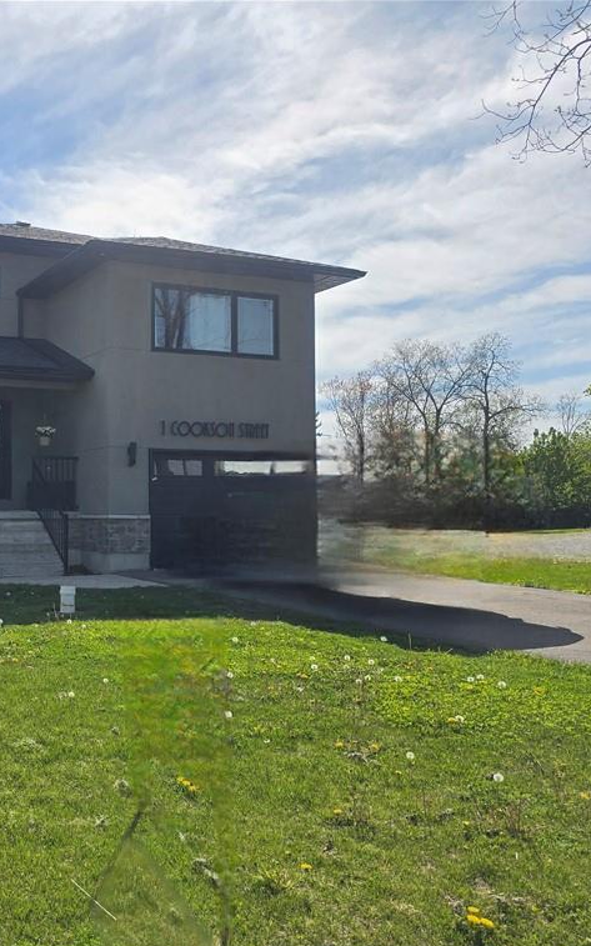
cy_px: 479
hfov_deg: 35.5
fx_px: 851
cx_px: 34
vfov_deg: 58.1
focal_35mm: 33
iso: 12
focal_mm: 6.3
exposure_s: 1/1111
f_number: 1.7
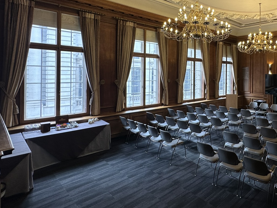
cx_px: 206
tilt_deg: +0.5
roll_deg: -1.7
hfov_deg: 67.3
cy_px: 74
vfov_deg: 55.9
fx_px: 192
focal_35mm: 24
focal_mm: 2.22
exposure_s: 1/100
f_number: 2.2
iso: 64
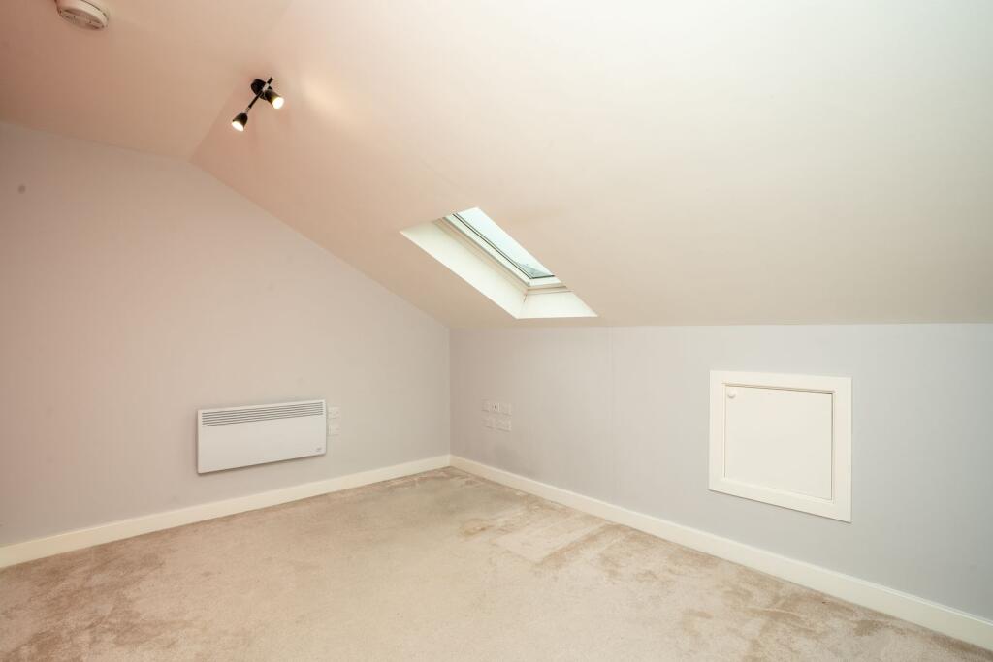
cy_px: 331
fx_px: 450
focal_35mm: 16
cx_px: 496
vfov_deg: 72.7
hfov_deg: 95.7
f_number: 10
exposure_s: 1/60
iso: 250
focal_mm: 16
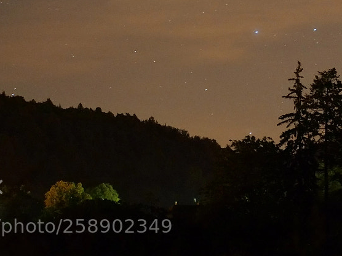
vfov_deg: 10.1
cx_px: 342
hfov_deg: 13.5
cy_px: -94
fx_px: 1423
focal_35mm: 144
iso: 1600
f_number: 1.7
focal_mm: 25
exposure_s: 13
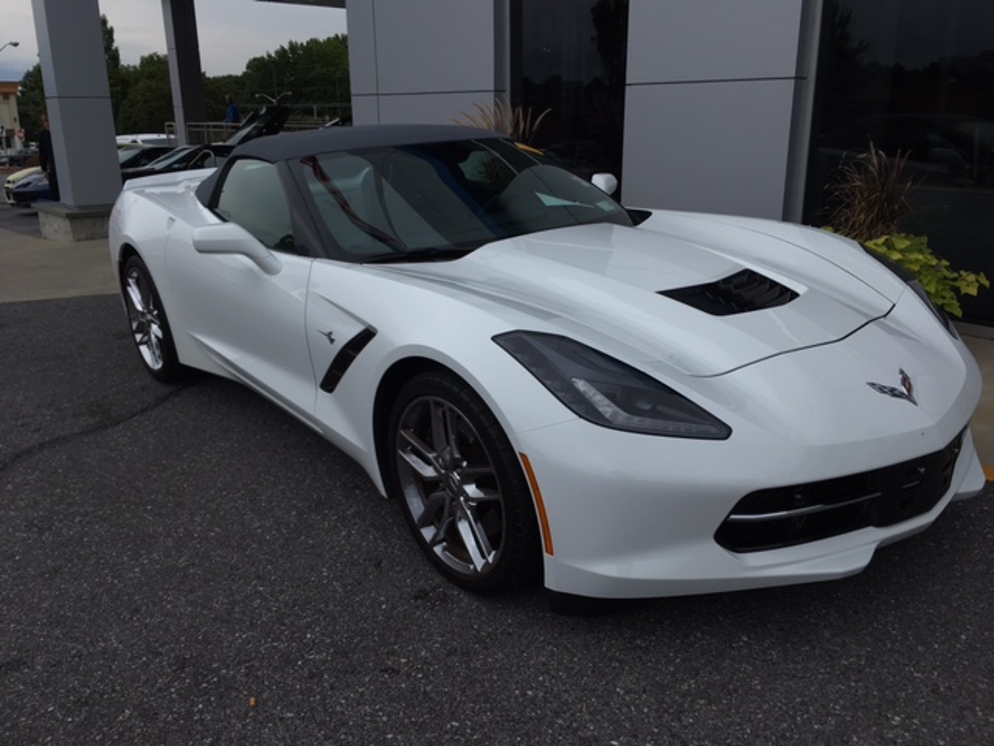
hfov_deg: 61.7
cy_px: 373
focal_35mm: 29
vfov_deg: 48.2
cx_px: 497
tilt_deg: -17.5
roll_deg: +0.6
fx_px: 833
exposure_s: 1/1425
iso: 25
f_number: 2.2
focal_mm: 4.15
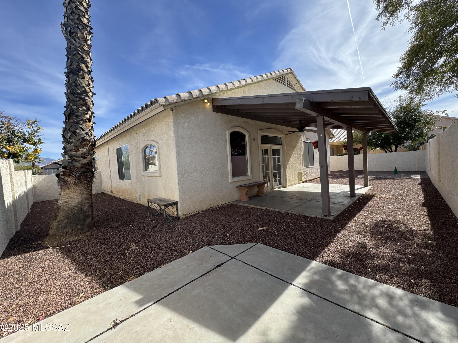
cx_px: 229
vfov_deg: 85.7
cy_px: 172
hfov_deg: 102.1
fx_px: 185
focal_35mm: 14
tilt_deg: -2.6
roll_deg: +3.1
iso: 50
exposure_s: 1/787
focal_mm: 2.22
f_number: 2.2
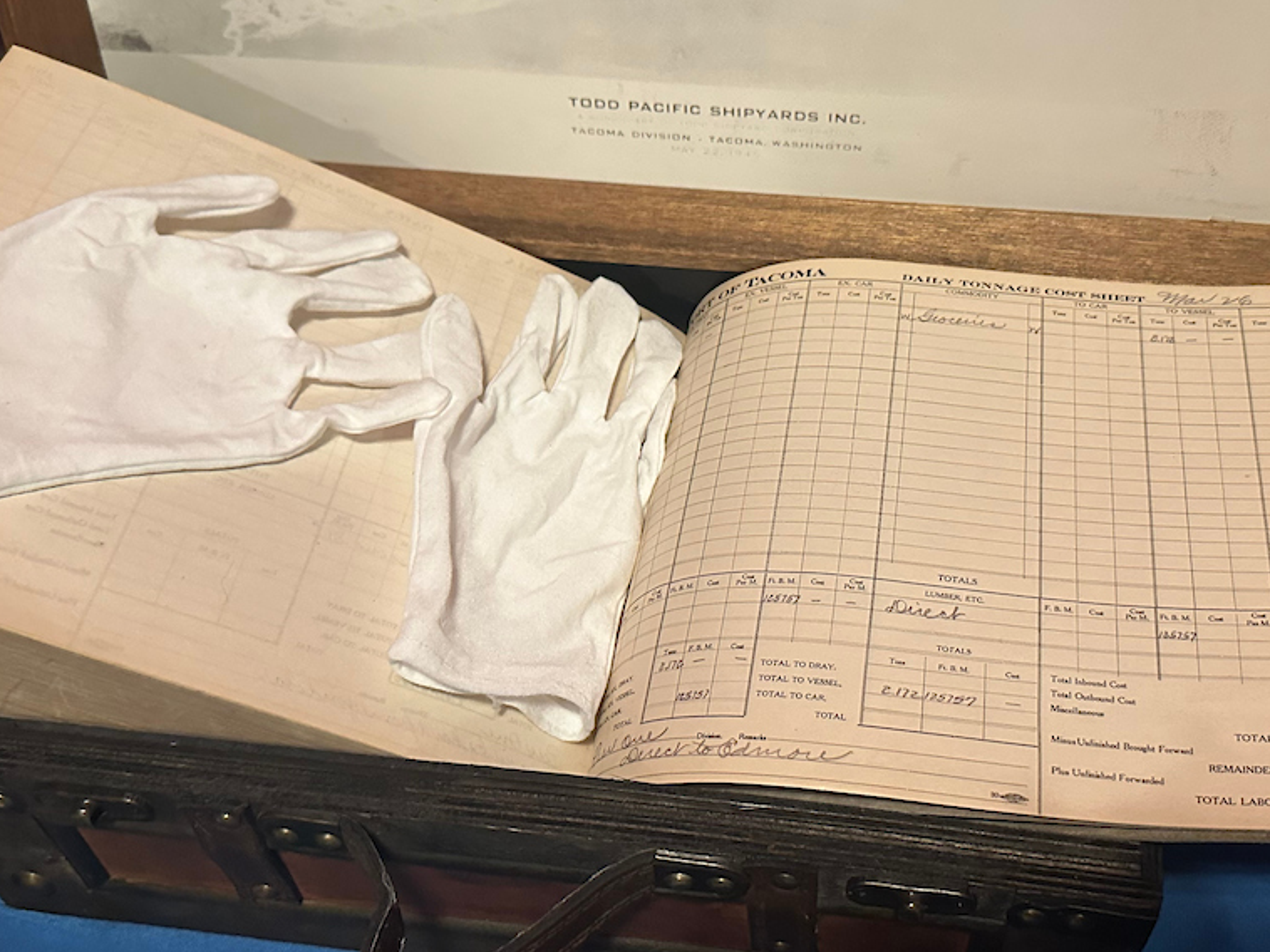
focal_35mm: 38
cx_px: 754
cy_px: 448
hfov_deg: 48.7
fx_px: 1394
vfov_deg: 37.7
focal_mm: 6.86
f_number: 1.78
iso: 640
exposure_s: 1/60
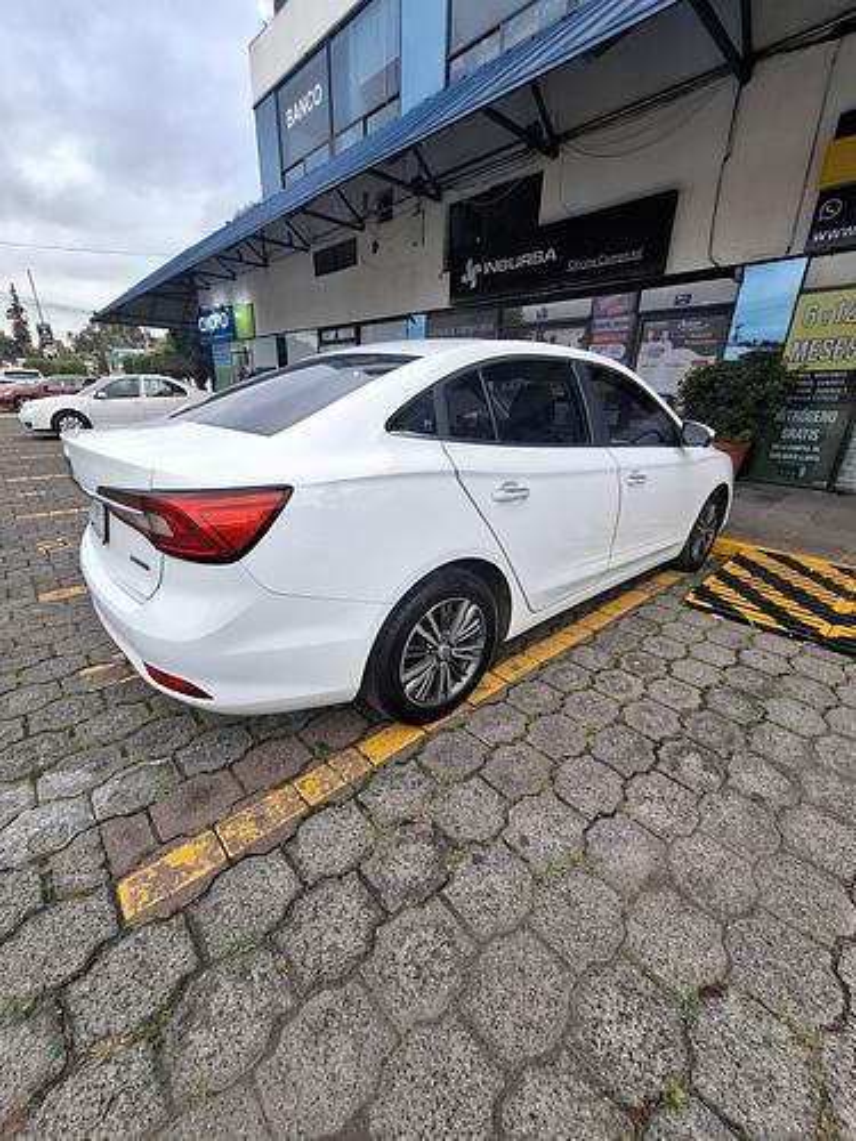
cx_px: 428
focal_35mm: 13
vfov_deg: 106.2
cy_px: 570
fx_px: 429
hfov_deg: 89.9
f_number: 2.2
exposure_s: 1/173
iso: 40
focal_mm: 1.74
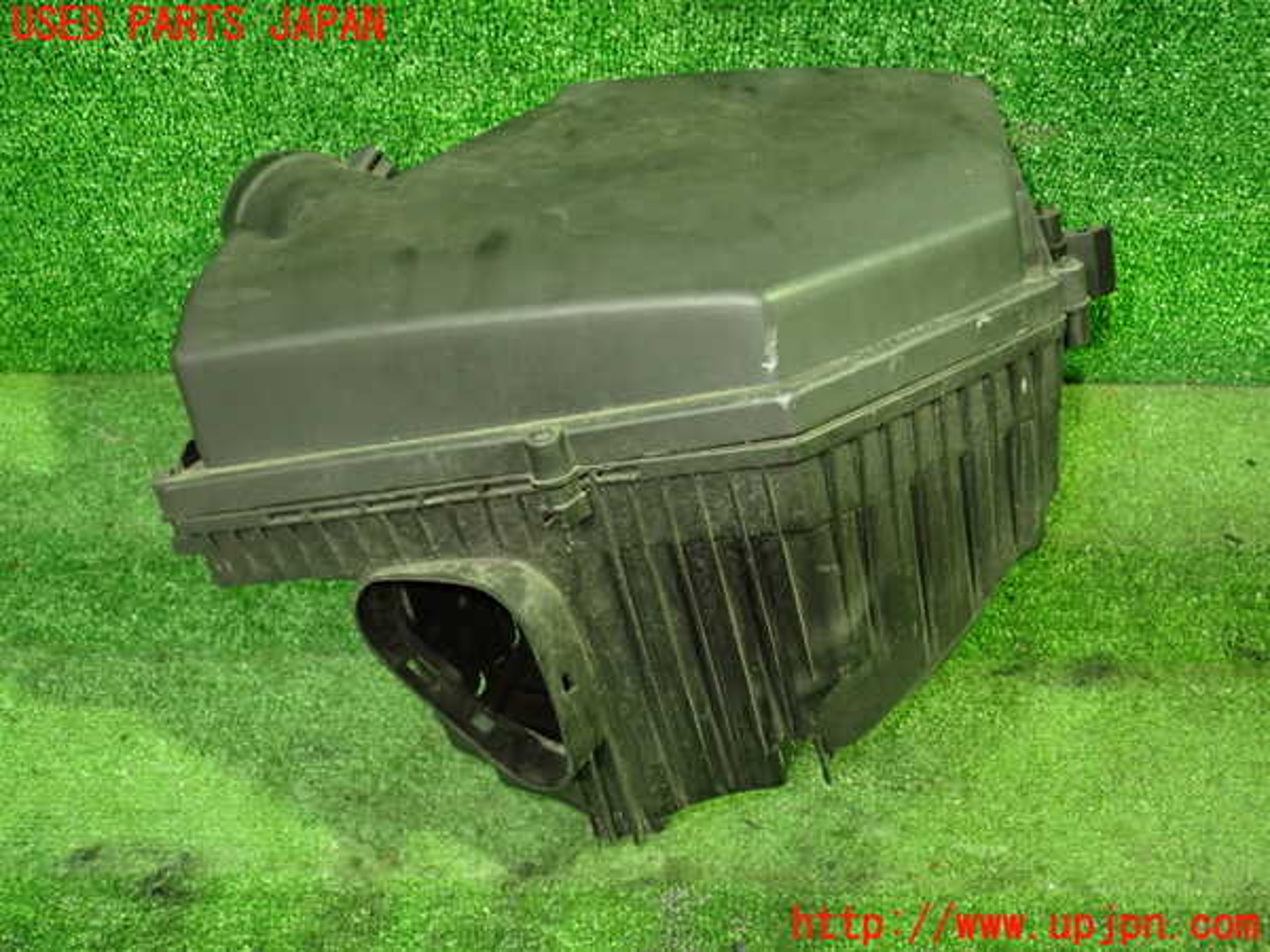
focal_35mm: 30
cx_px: 635
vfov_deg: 46.8
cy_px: 476
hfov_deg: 60.0
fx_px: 1101
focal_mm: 5.4
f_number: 2.3
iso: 800
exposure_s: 1/25
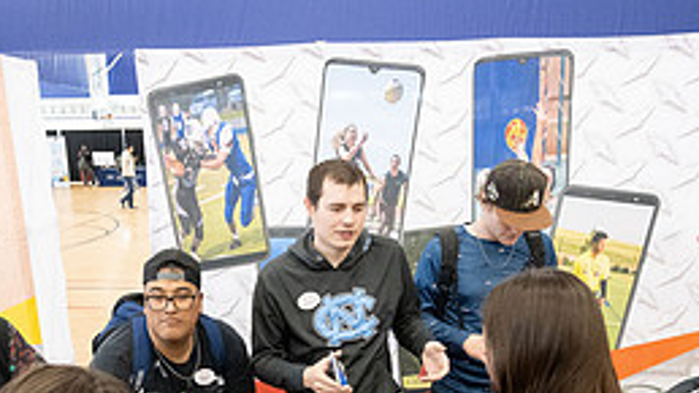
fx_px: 612
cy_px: 321
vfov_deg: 34.4
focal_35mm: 33
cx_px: 293
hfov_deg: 59.2
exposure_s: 1/250
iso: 5000
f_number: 4
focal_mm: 14
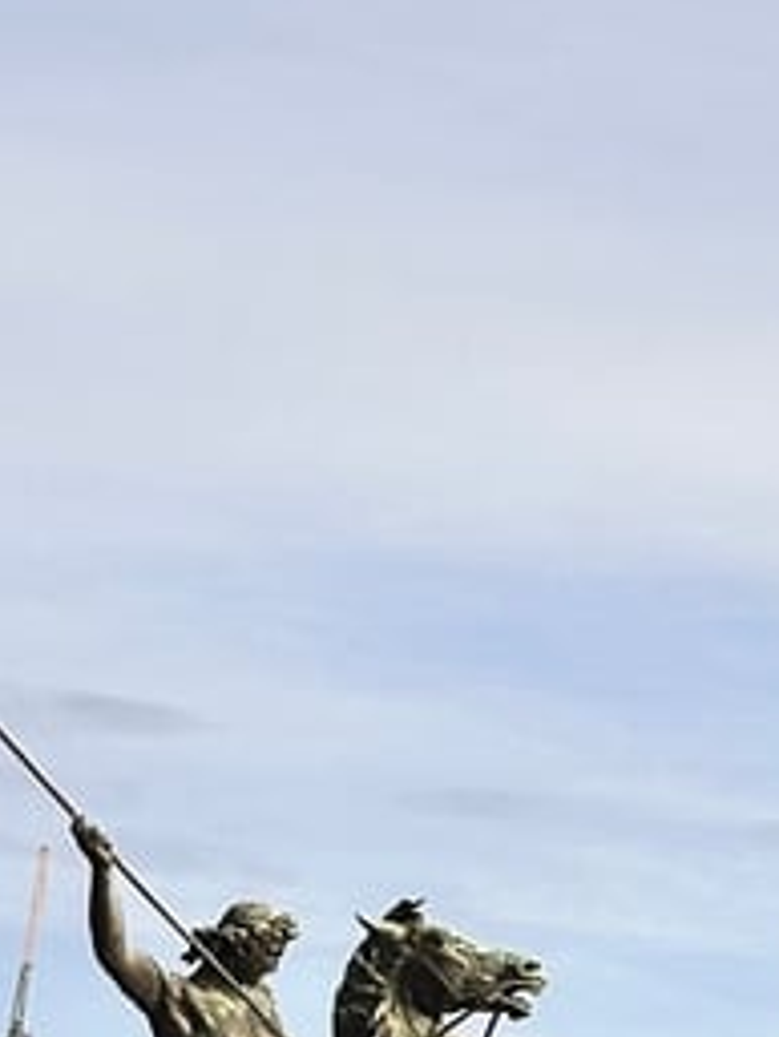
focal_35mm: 191
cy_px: 591
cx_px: 1284
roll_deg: -0.5
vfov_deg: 10.3
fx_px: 5726
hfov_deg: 7.6
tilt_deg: +14.6
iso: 64
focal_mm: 6.86
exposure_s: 1/2532
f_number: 1.78
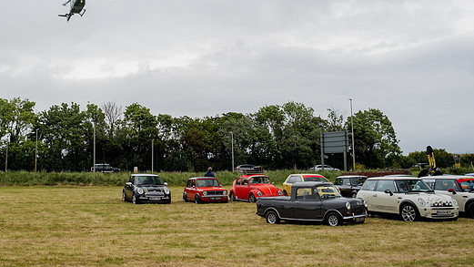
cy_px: 29
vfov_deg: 22.5
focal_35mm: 52
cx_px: 177
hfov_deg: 39.6
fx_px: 654
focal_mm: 17
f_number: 3.5
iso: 200
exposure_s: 1/320
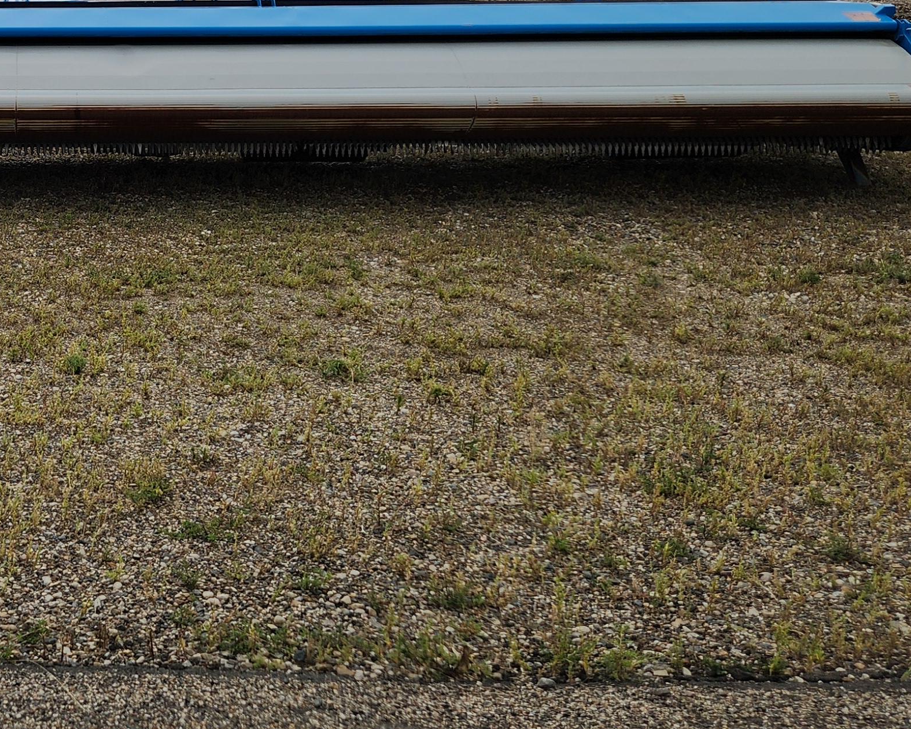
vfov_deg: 26.3
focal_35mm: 57
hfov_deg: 30.4
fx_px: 1537
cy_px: 161
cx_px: -21
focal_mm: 5.4
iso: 20
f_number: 1.8
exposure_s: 1/2483
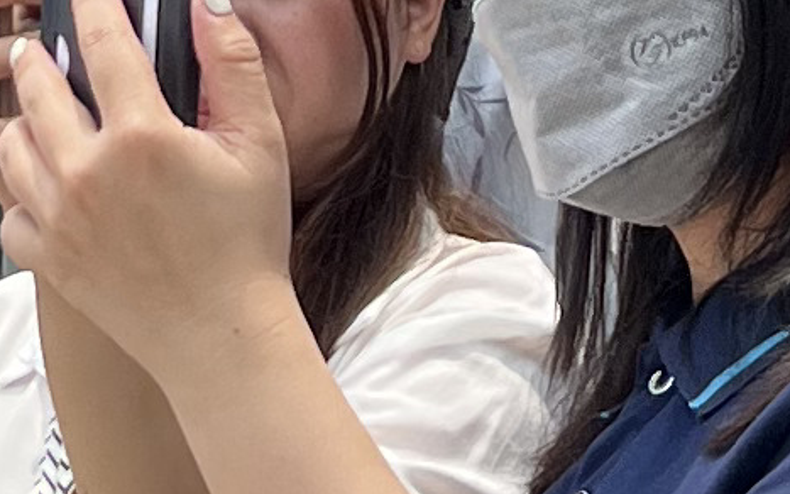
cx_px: 235
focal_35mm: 238
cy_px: -584
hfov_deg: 8.8
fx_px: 5125
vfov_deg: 5.4
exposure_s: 1/1869
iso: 50
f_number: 1.5
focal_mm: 5.7
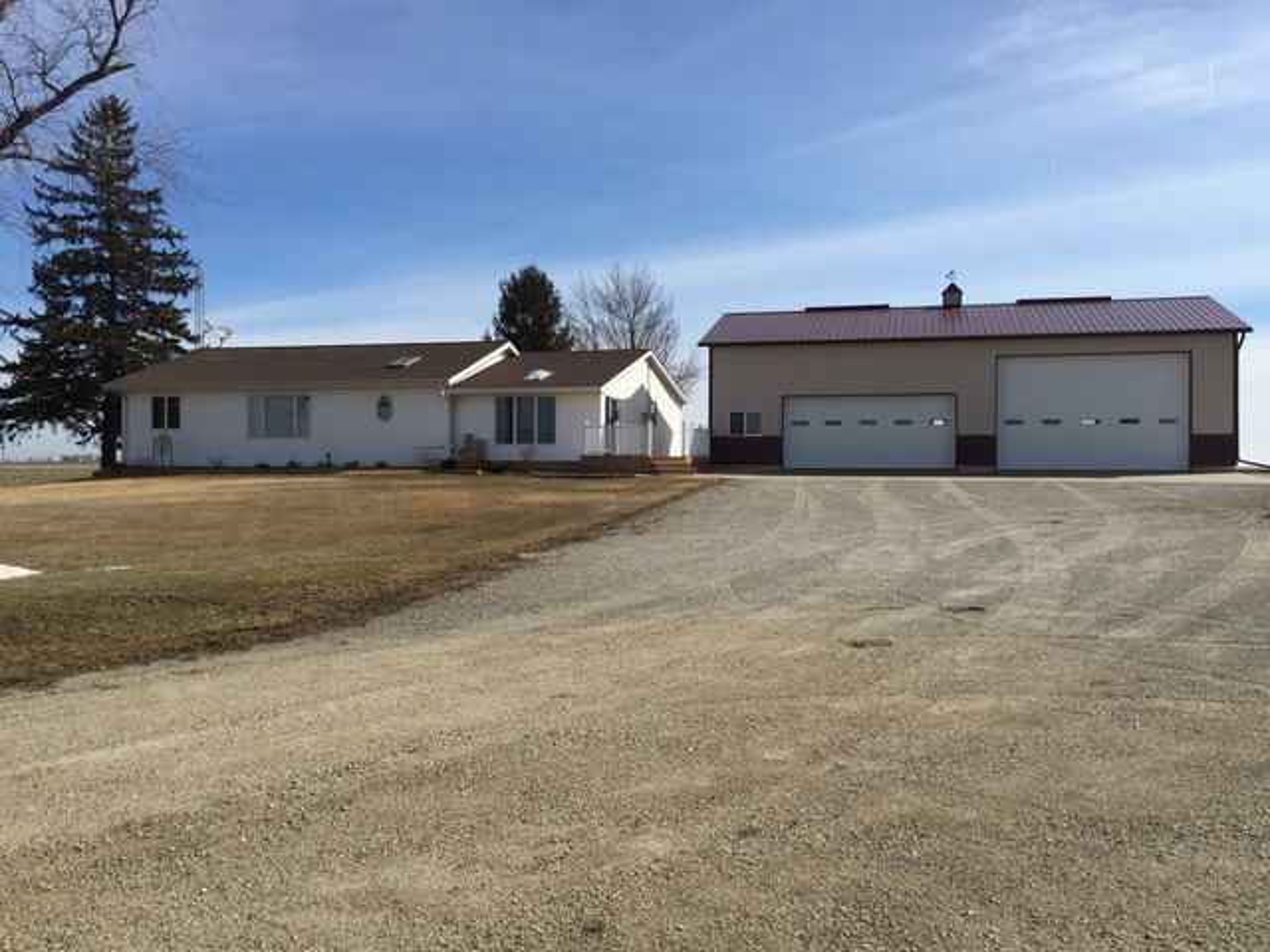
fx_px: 1064
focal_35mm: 29
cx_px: 635
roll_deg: -0.8
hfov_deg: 61.7
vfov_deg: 48.2
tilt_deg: +0.2
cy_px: 476
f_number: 2.2
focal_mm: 4.15
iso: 32
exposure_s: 1/2639
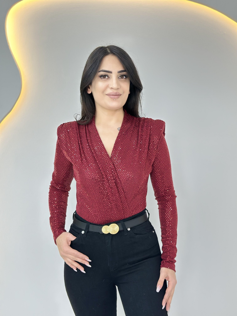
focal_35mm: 48
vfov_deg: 39.7
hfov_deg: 30.3
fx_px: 438
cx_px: 118
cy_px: 158
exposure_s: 1/50
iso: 80
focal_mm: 6.86
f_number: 1.78
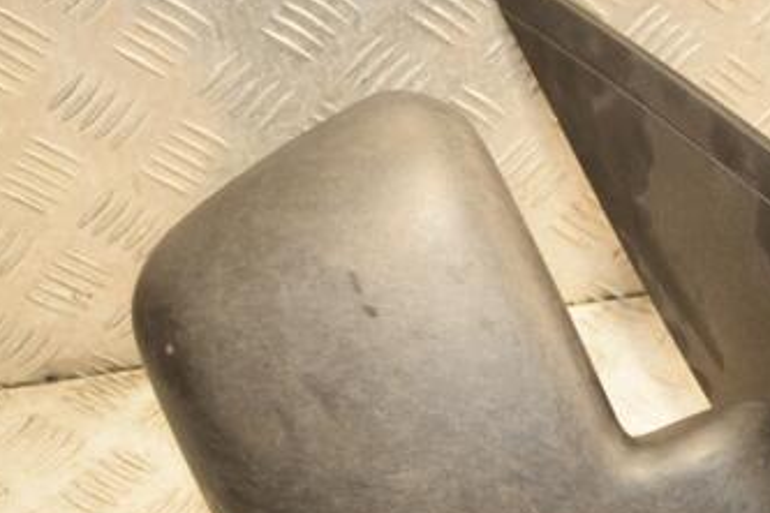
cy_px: 340
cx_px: 604
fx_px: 1732
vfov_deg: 16.8
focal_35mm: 81
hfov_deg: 24.7
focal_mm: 30
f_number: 5
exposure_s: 1/200
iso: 800
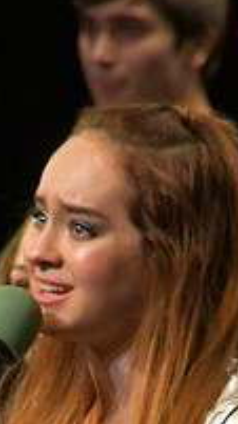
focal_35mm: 1362
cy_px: 532
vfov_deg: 1.6
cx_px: 127
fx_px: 15287
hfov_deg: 0.9
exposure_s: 1/500
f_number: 9
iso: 12800
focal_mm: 300
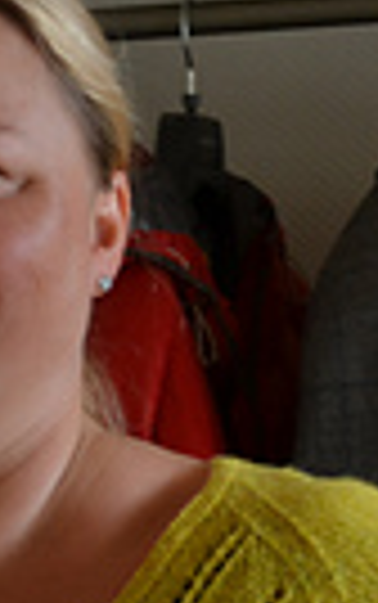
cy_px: 695
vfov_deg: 11.3
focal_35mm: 183
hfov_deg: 7.0
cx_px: -252
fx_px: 3010
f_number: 4.8
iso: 400
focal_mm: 32
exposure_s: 1/40
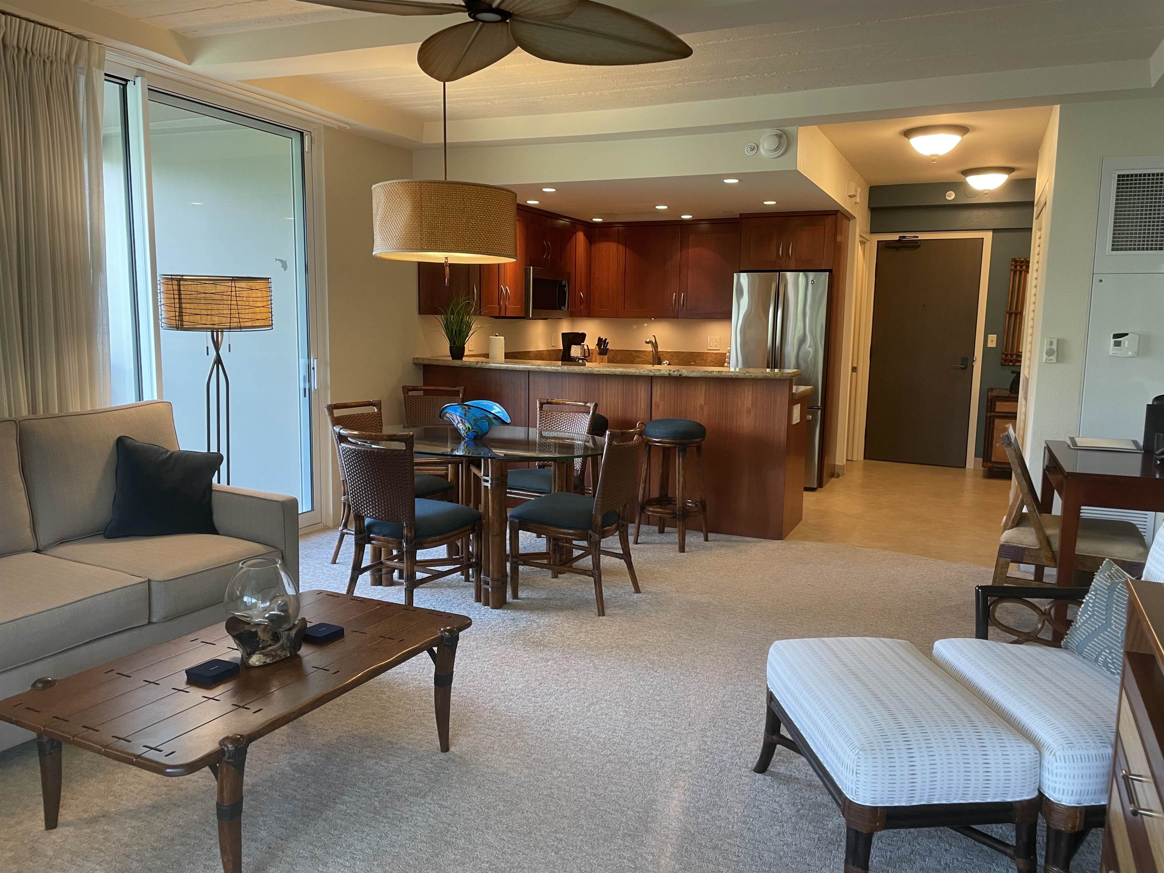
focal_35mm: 26
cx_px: 582
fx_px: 874
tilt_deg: -8.0
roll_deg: -0.7
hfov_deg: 67.3
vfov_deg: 53.1
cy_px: 436
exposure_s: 1/60
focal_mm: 4.2
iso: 100
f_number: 1.6
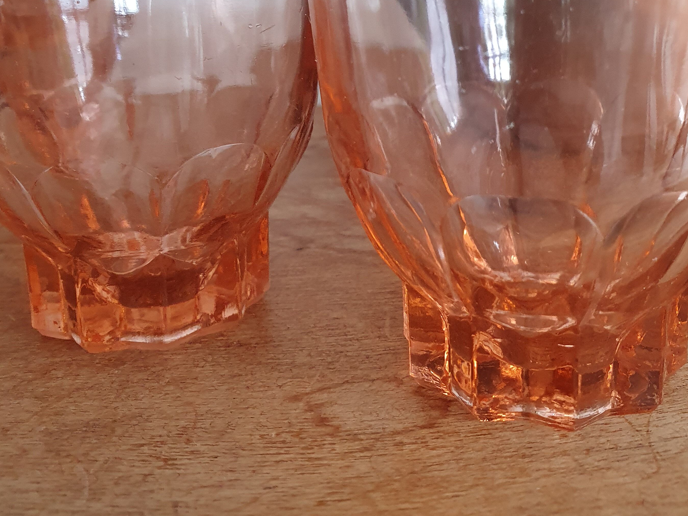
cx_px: 374
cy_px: 83
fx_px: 775
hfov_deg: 47.8
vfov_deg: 35.3
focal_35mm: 39
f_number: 2.4
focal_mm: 4.32
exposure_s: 1/50
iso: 320
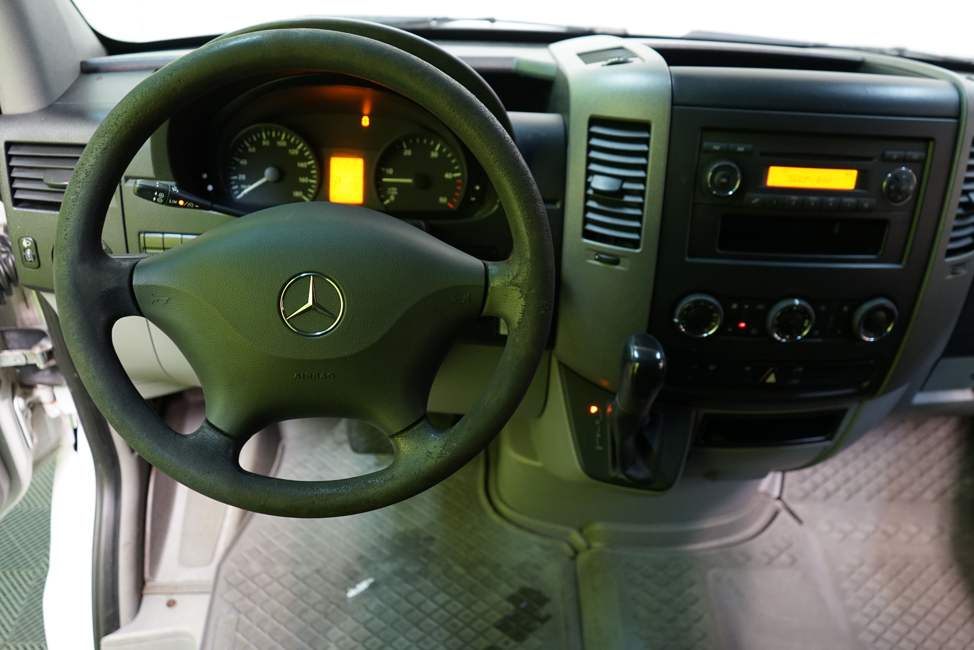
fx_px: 757
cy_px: 325
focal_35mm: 28
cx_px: 487
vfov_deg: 46.4
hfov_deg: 65.5
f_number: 3.5
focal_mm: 28
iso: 1250
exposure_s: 1/30
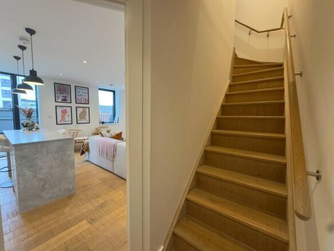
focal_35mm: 14
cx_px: 167
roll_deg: -0.9
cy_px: 126
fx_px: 135
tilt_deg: -4.0
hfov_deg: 102.1
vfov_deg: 85.7
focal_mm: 2.22
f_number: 2.2
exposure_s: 1/50
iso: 250
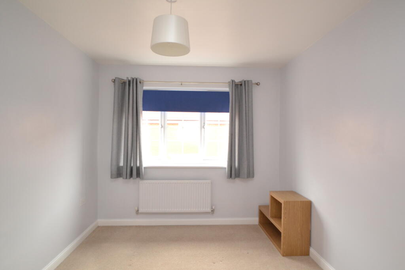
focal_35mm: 20
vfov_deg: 63.2
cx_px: 202
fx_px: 219
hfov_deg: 85.4
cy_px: 135
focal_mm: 13
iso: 1600
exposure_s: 1/60
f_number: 3.8
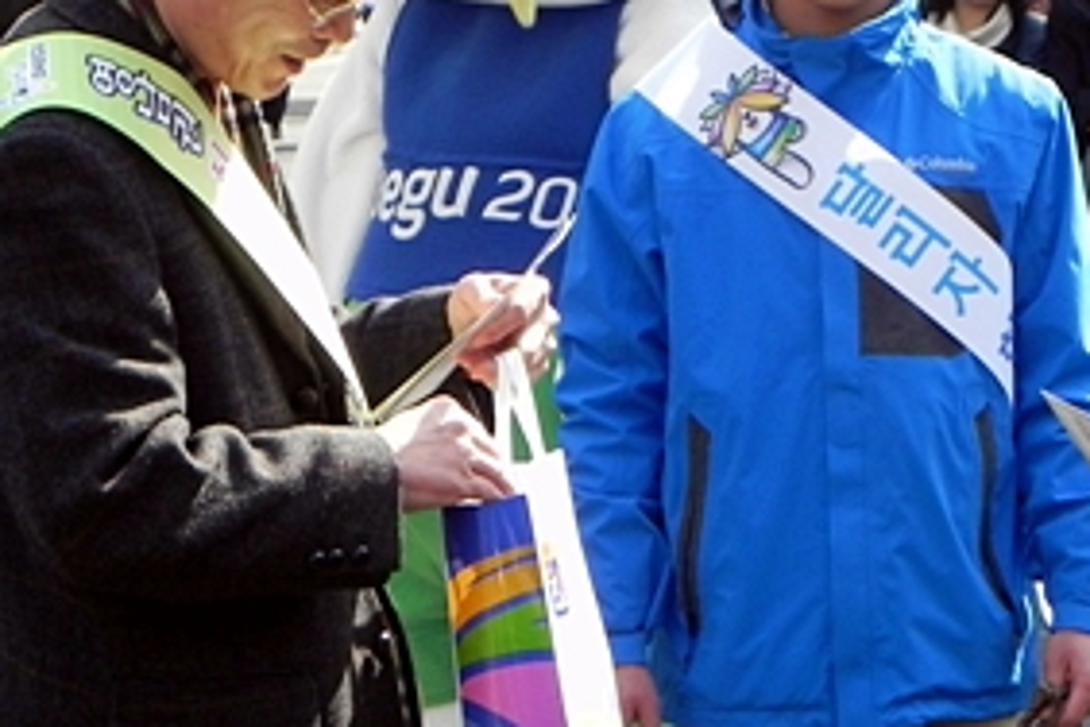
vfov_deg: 8.4
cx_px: 700
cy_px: 408
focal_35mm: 163
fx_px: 4935
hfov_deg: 12.6
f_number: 5
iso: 160
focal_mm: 13.4
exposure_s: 1/193
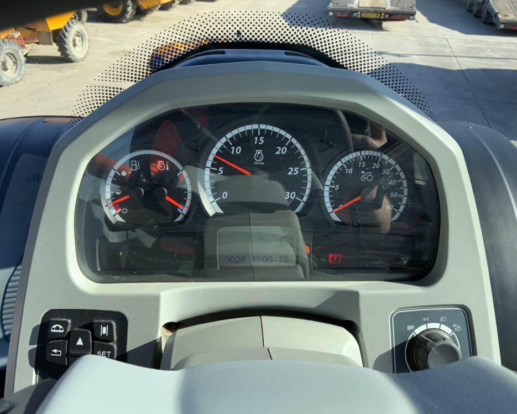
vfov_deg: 47.1
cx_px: 247
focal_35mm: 31
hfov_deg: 57.2
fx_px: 474
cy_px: 206
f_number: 1.8
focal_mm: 3
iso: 16
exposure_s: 1/478
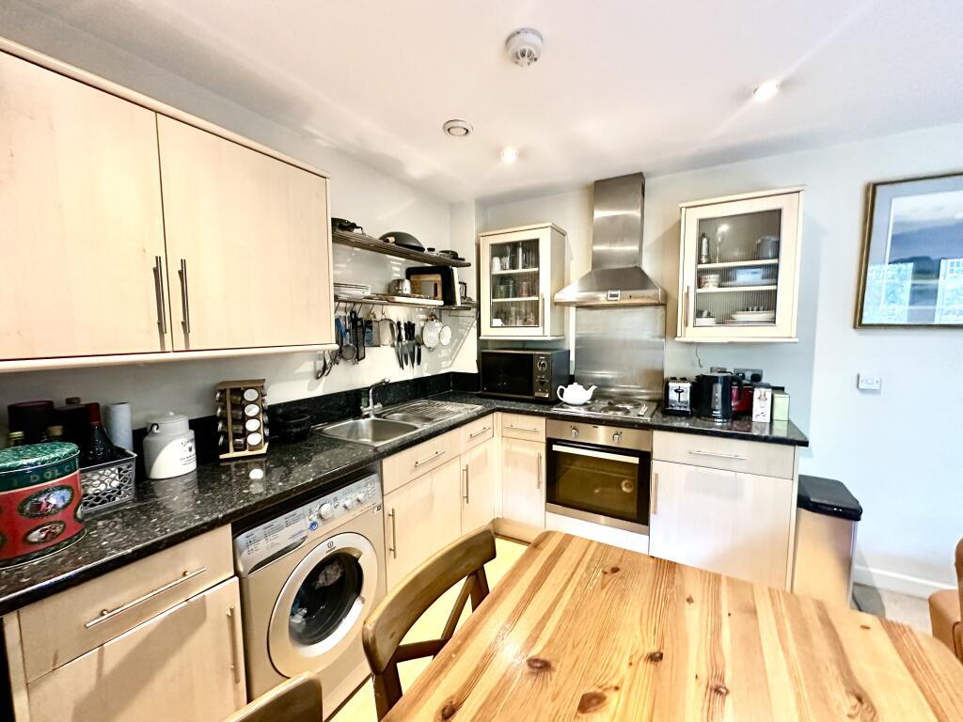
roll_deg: +0.4
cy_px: 361
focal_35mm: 14
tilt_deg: -4.9
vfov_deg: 85.7
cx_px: 482
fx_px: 389
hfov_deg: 102.1
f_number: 2.2
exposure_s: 1/50
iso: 800
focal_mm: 2.22
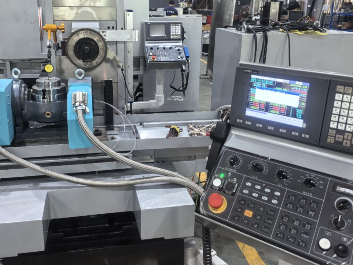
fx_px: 337
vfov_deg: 42.5
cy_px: 92
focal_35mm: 33
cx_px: 150
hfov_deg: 55.1
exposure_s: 1/50
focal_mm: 6.98
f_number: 1.4
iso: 125
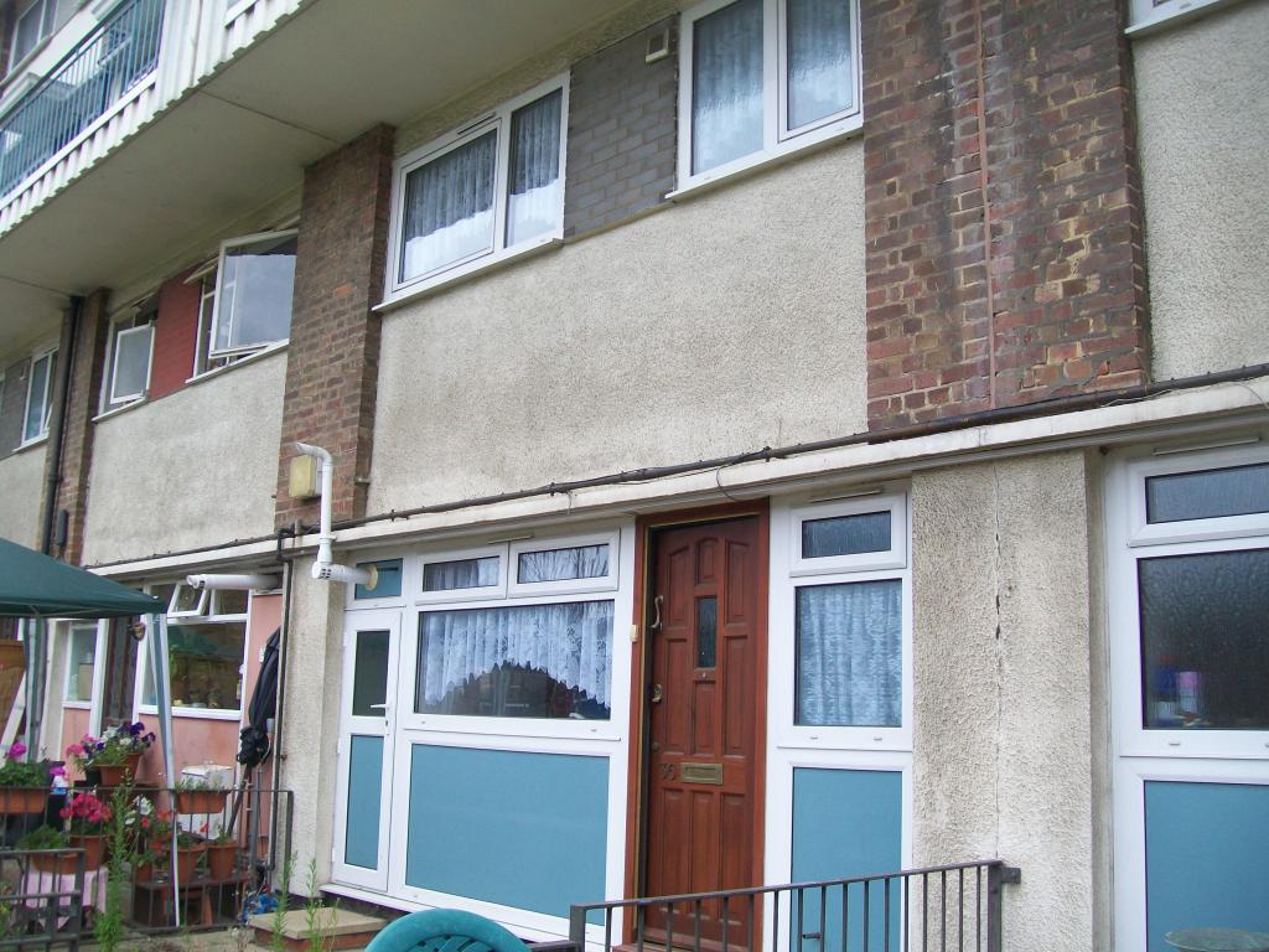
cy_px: 476
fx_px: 1246
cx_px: 634
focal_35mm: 34
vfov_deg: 41.8
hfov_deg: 54.0
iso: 64
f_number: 2.7
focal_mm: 6.1
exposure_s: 1/250
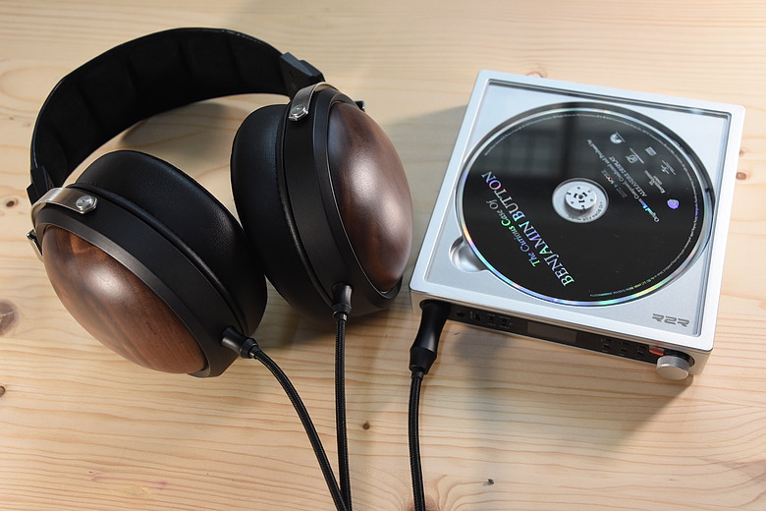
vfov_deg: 31.9
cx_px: 383
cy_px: 256
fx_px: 894
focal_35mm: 42
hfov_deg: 46.4
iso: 1000
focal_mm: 28
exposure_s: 1/100
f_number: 6.3
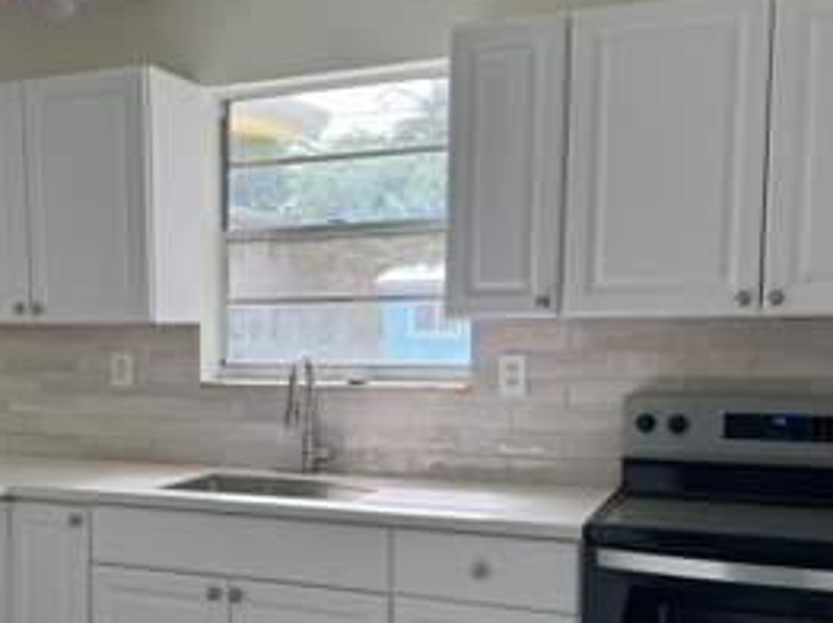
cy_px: 421
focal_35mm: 44
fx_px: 1058
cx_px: 251
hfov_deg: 42.2
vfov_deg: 32.5
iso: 64
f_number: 1.78
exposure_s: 1/167
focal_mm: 6.76
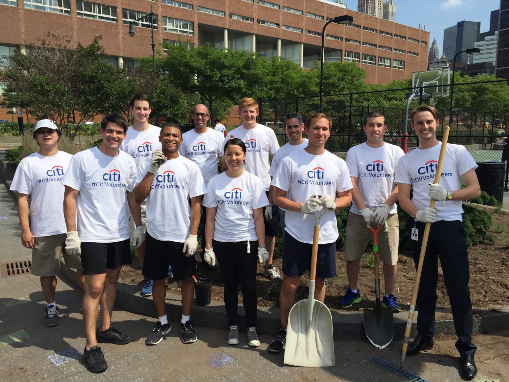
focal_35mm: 29
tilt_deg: -7.7
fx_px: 426
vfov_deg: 48.2
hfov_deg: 61.7
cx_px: 254
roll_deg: -0.8
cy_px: 191
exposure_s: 1/3049
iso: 32
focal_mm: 4.15
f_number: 2.2
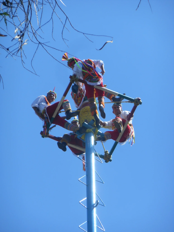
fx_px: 1676
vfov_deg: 7.9
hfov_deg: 5.9
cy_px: 116
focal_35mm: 250
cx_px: 87
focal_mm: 45
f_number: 5.8
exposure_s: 1/250
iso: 80
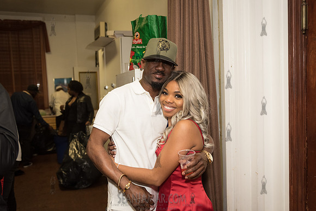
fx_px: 299
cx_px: 158
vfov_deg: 38.9
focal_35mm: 34
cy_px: 106
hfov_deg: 55.8
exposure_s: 1/400
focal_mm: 34
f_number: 3.5
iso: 2000
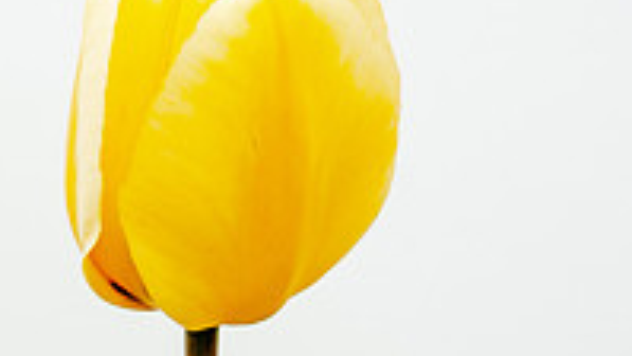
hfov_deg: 9.9
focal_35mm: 217
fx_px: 3637
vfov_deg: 5.6
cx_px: 122
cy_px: 449
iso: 400
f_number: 9
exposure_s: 1/200
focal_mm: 56
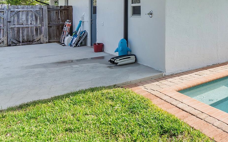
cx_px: 233
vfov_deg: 35.0
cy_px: 13
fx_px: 211
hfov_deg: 46.5
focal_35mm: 34
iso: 100
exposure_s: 1/125
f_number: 11
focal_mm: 10
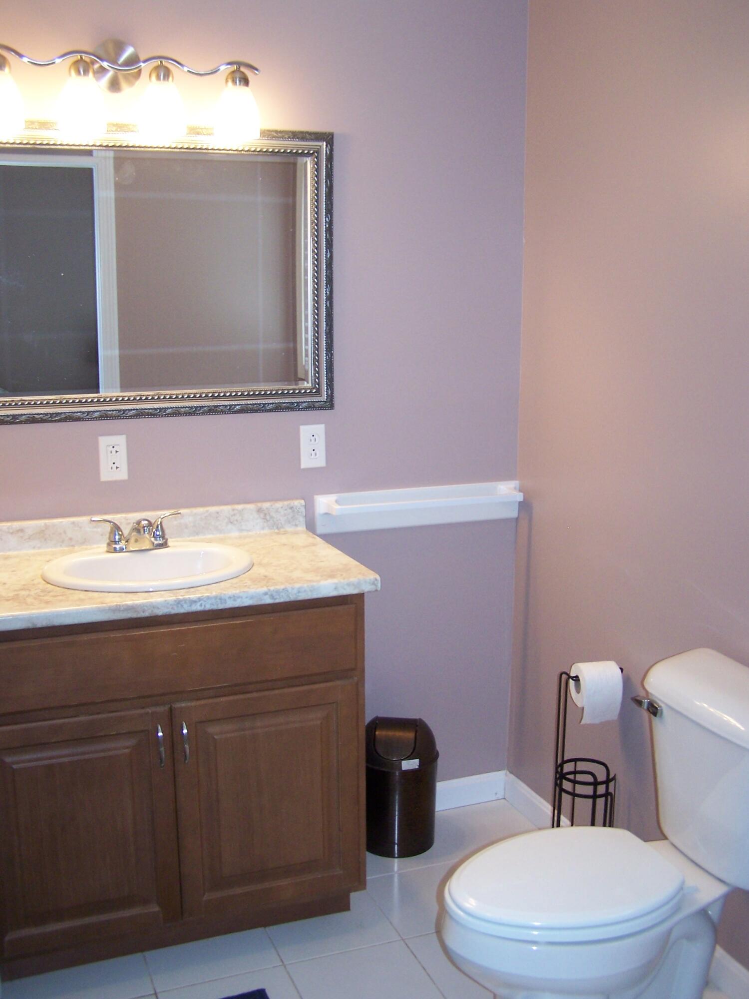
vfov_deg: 49.0
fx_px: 1096
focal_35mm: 38
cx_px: 374
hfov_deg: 37.7
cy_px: 500
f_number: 2.8
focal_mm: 6.3
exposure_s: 1/60
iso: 140
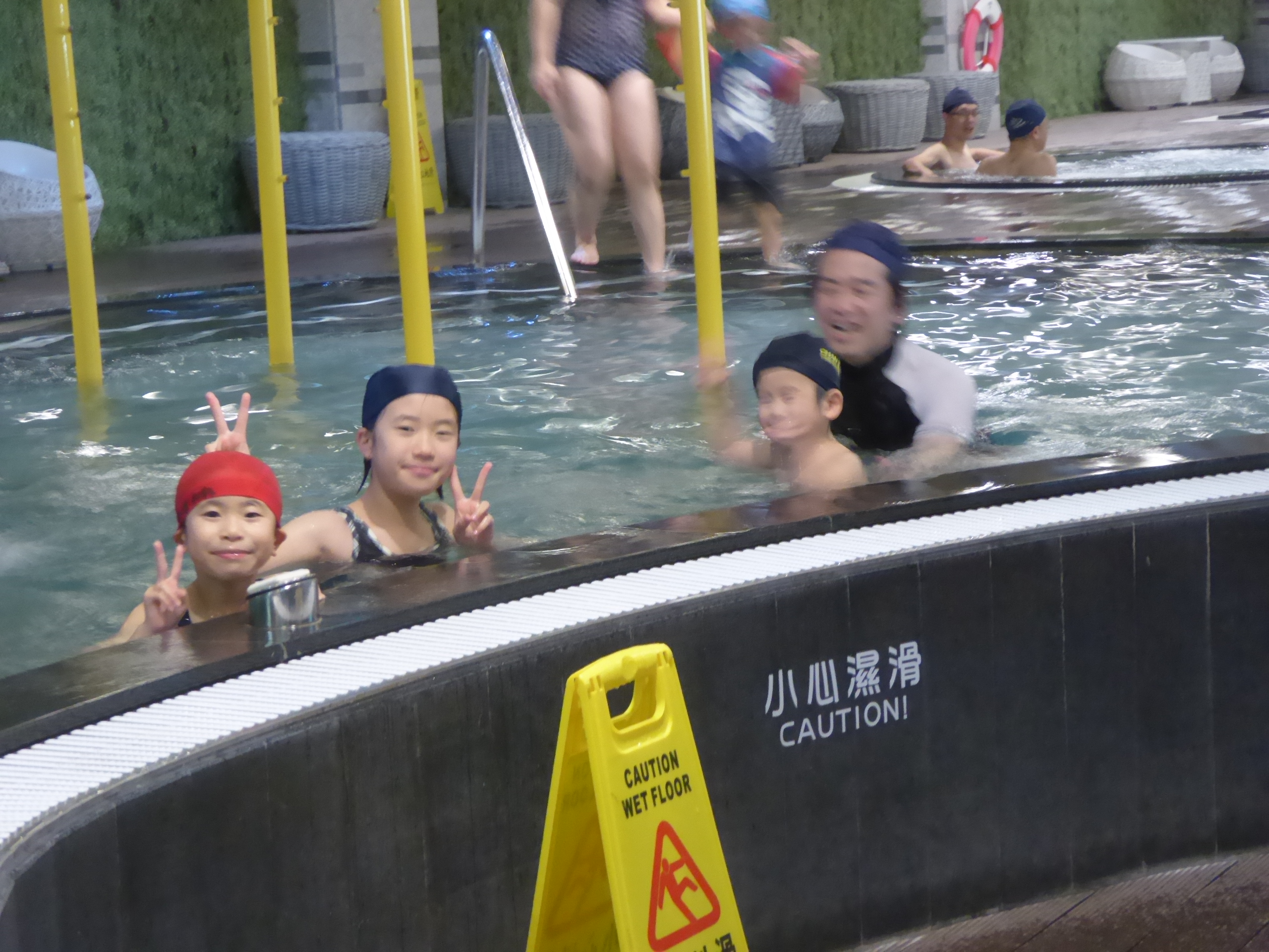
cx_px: 634
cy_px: 476
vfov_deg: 17.4
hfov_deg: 23.0
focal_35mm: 85
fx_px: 3116
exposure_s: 1/8
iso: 800
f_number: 4.7
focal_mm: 14.1
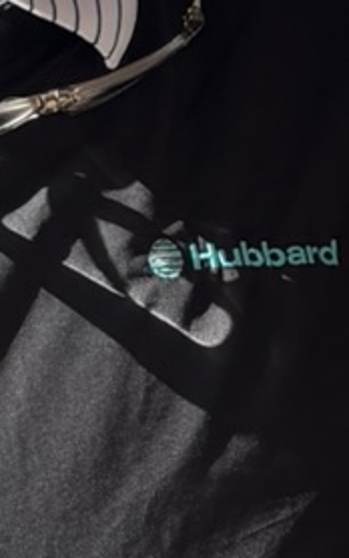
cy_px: 411
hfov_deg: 6.2
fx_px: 3086
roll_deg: +0.3
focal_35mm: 203
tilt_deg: -6.3
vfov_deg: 10.3
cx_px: 812
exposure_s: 1/2513
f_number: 1.6
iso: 50
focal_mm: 5.96
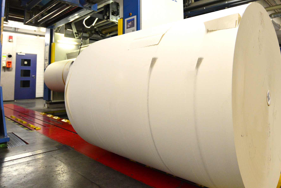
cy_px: 62
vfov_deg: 48.7
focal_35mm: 26
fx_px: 203
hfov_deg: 69.3
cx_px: 152
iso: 2200
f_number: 3.5
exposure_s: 1/160
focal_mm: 18
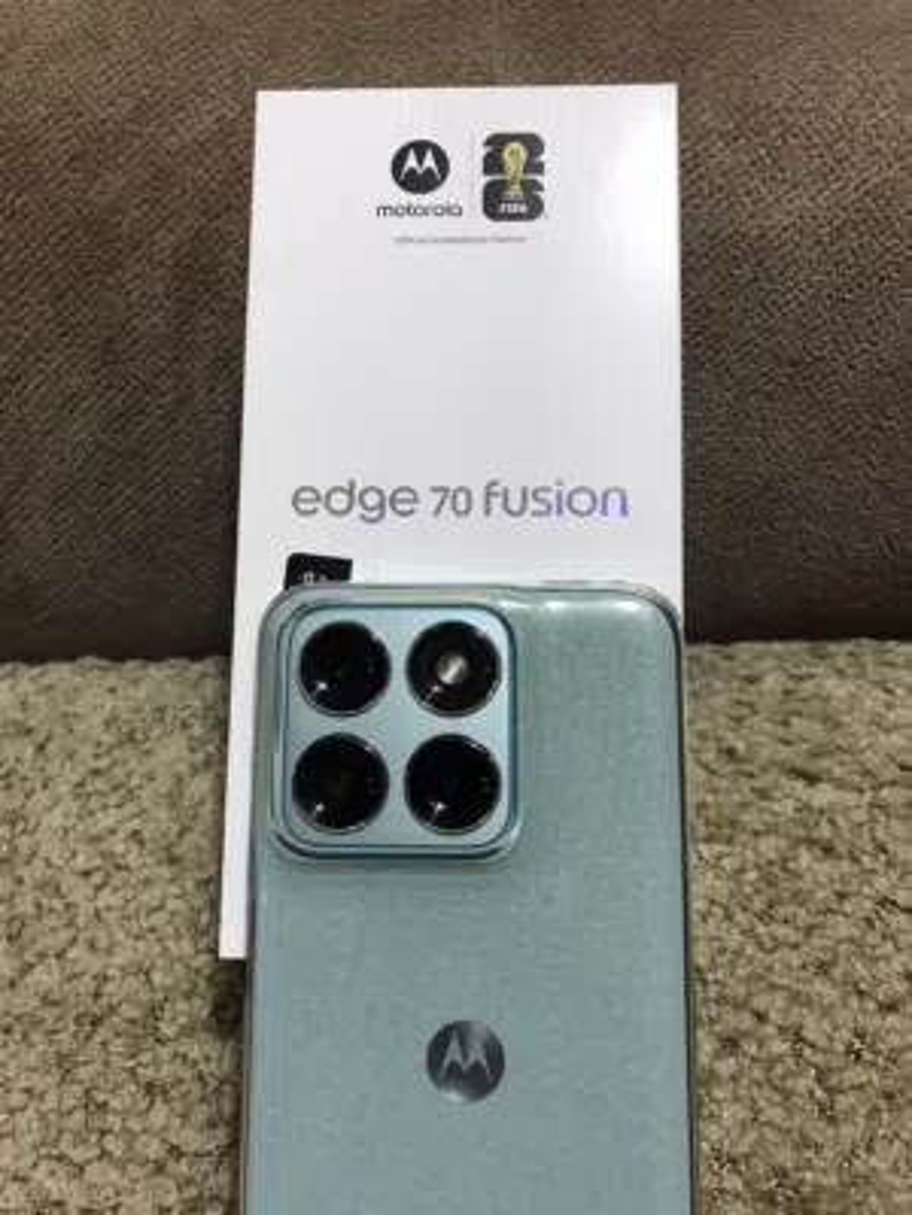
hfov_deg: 49.7
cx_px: 456
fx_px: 984
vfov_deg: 63.4
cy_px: 608
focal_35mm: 28
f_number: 1.8
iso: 40
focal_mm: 3.99
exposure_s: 1/25
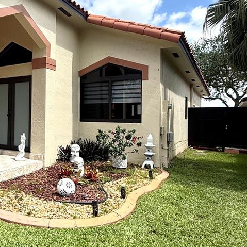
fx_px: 250
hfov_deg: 49.1
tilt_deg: +0.9
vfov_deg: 52.5
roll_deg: -0.8
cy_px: 117
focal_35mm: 31
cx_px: 45
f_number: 2.2
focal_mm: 2.22
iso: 50
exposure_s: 1/1698
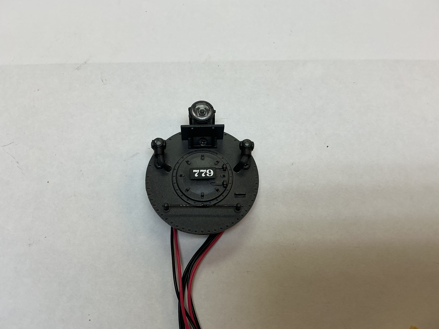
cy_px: 164
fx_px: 368
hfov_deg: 61.7
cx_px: 220
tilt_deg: -75.9
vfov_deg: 48.2
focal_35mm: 29
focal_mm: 3
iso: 25
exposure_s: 1/100
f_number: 1.8
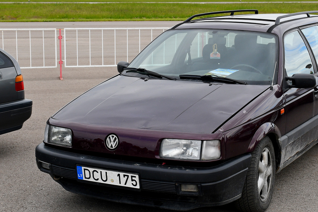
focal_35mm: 57
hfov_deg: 35.0
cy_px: 90
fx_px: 504
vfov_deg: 23.8
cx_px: 186
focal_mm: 26
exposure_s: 1/640
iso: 200
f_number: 6.3
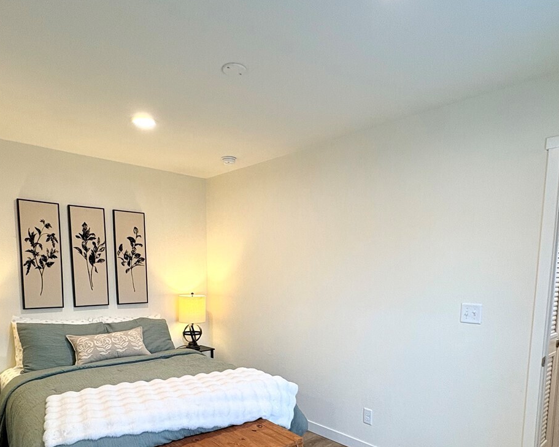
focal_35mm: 24
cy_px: 315
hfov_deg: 70.3
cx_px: 286
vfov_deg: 56.8
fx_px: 397
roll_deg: -0.7
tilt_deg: -7.7
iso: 160
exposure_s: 1/120
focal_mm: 2.22
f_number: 2.2
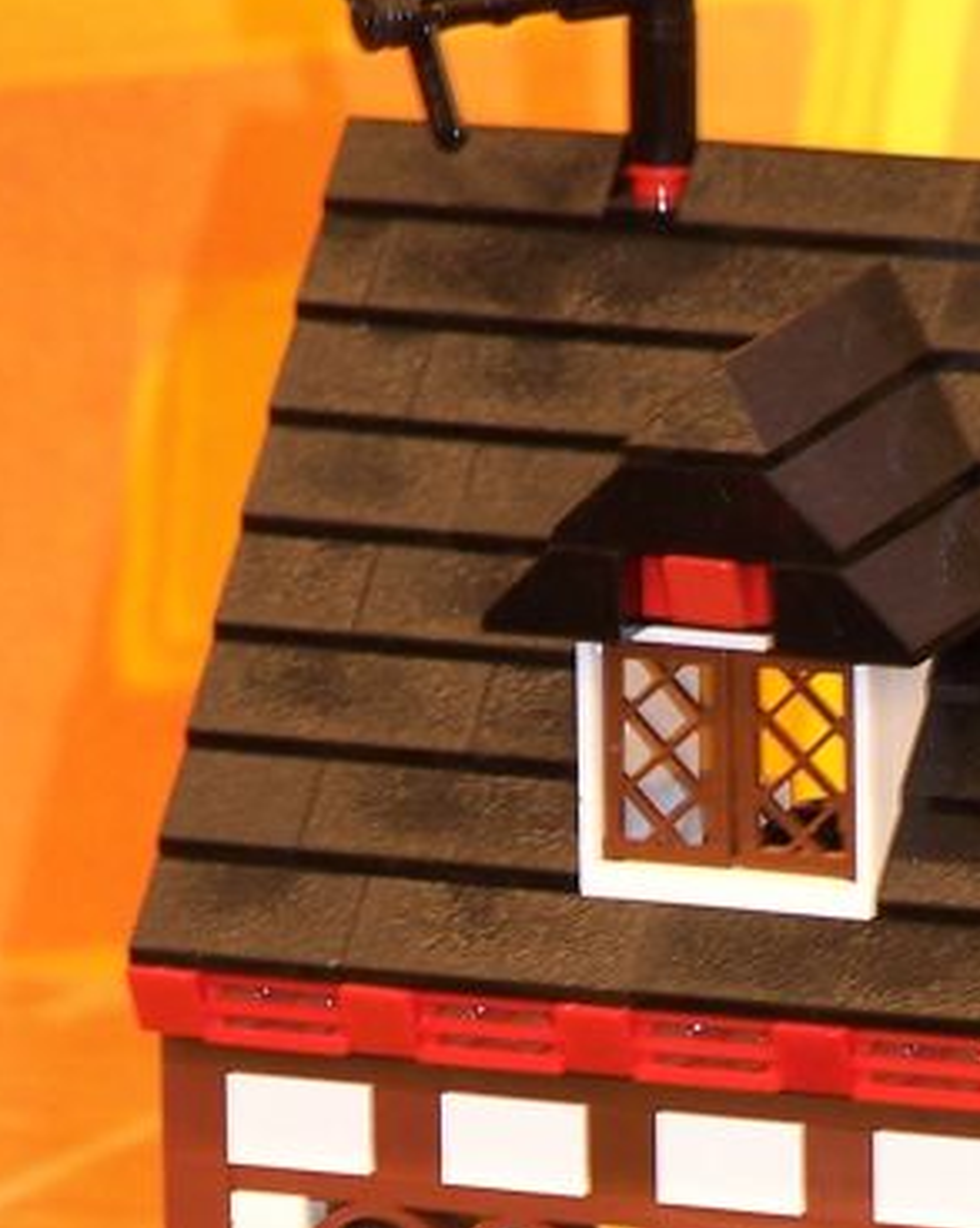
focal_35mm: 515
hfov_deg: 3.0
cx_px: 779
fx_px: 18695
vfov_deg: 3.8
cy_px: 1358
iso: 80
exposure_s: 1/3
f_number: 3.2
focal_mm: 31.3
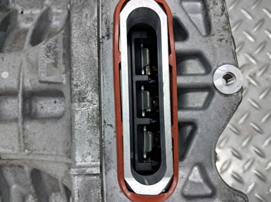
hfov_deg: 60.0
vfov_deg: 46.7
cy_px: 104
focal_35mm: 30
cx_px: 143
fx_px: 235
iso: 64
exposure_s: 1/50
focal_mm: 4
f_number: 1.8
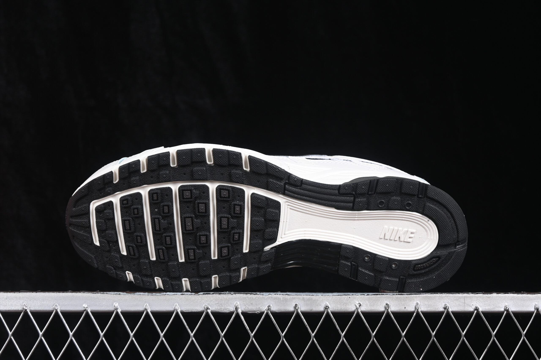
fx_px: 1127
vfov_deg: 18.2
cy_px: 180
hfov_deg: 27.0
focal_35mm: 75
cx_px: 270
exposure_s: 1/80
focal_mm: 50
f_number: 6.3
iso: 160
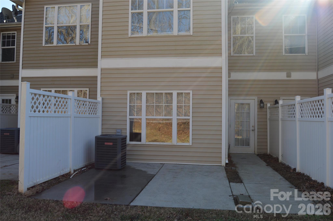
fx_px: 277
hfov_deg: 62.0
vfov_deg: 43.5
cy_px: 110
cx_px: 166
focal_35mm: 30
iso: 100
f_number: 6.3
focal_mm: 20
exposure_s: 1/160
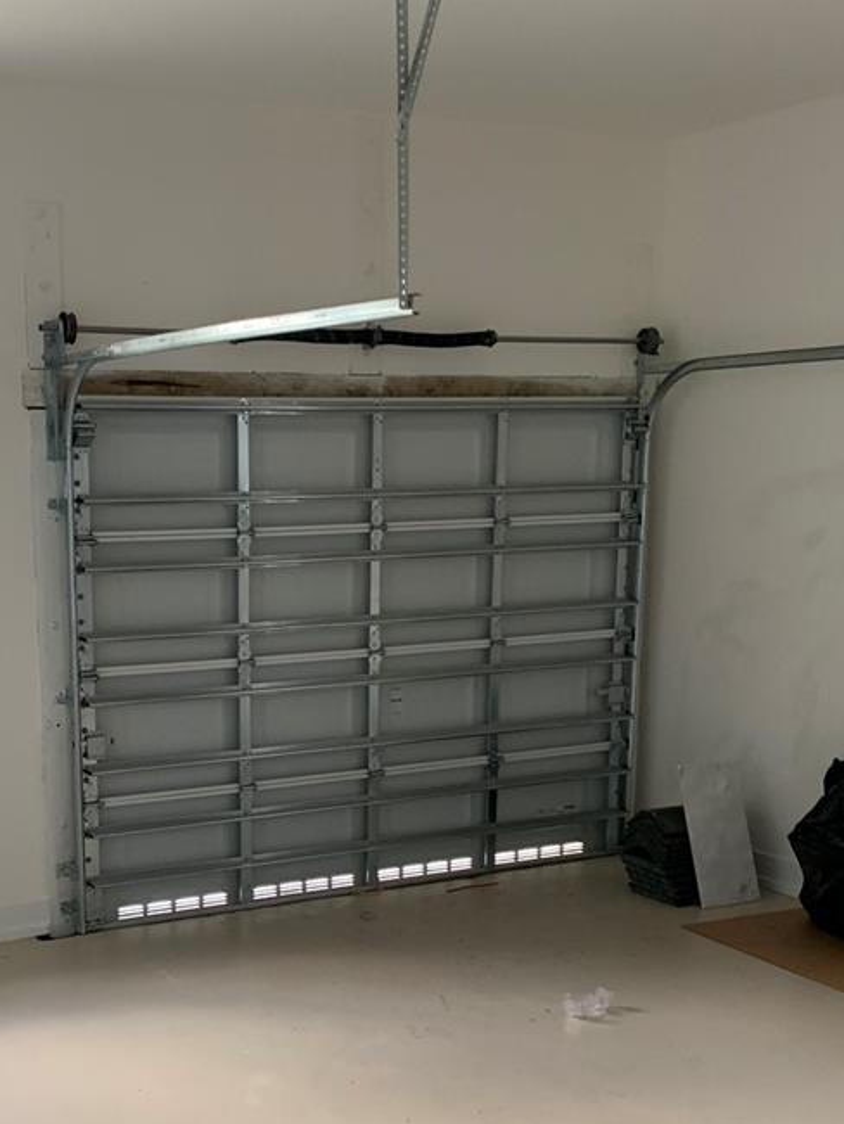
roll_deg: +1.8
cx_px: 225
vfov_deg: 39.0
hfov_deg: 29.9
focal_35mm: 48
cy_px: 785
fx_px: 1559
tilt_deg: -10.9
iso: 125
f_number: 1.8
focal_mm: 4.25
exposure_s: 1/60
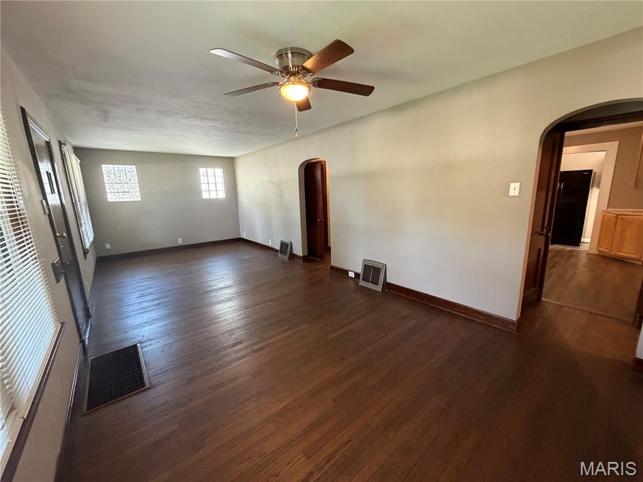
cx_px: 322
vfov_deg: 85.7
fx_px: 260
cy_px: 241
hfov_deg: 102.1
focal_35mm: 14
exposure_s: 1/60
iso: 500
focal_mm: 2.22
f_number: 2.2
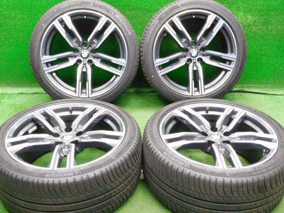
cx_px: 142
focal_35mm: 40
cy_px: 106
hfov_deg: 46.8
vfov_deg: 36.0
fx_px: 328
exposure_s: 1/8
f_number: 3.8
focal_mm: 7.2
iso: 450
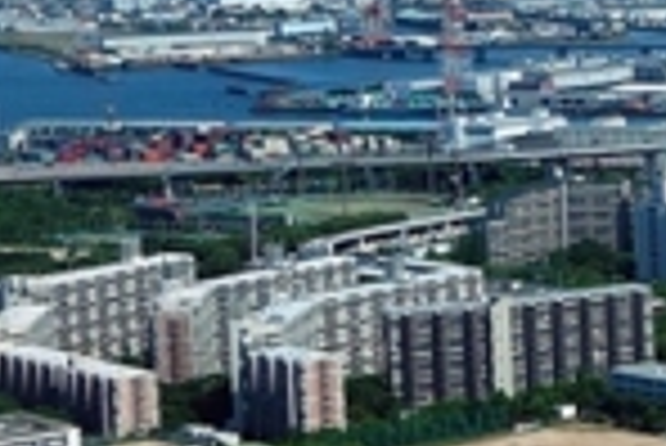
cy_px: 122
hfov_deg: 11.6
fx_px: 2796
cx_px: 1508
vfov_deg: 9.1
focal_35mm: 151
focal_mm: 10.4
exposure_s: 1/400
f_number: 5.6
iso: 125
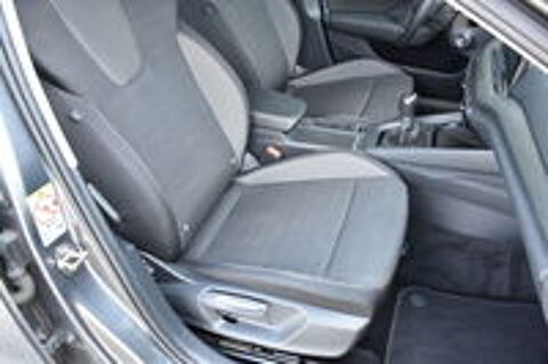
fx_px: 456
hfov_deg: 62.0
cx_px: 274
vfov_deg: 43.5
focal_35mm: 30
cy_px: 182
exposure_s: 1/60
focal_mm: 20
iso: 450
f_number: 4
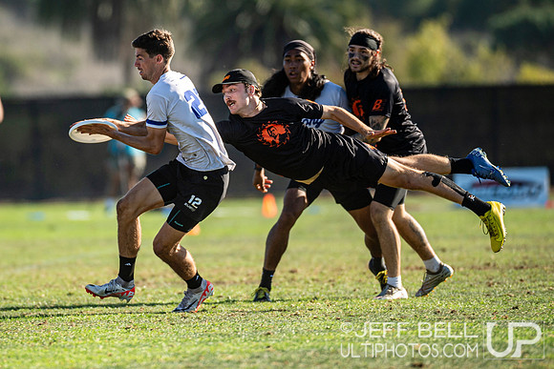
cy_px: 137
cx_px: 179
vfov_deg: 2.6
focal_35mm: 535
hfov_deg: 3.8
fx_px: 8241
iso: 140
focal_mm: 300
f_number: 3.2
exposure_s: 1/1250
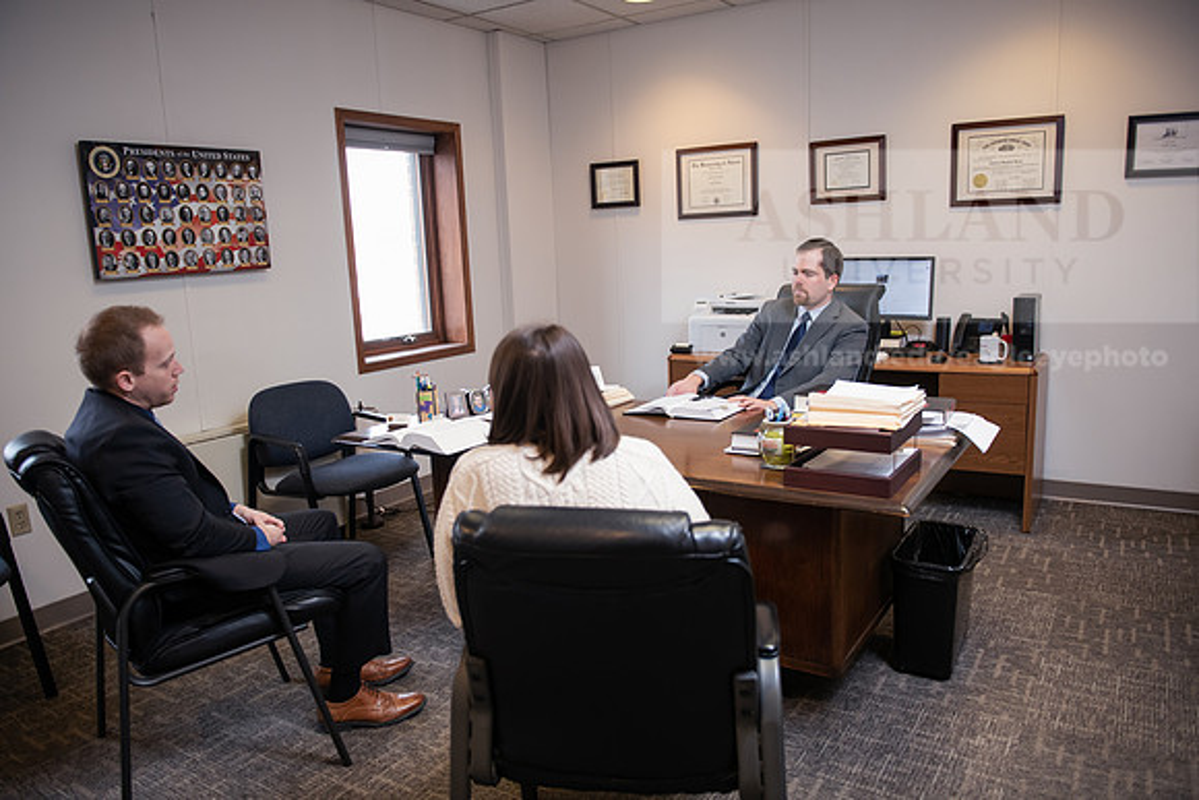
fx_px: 866
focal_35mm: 26
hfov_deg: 69.4
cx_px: 600
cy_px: 400
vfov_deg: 49.6
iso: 800
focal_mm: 26
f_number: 3.2
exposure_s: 1/125
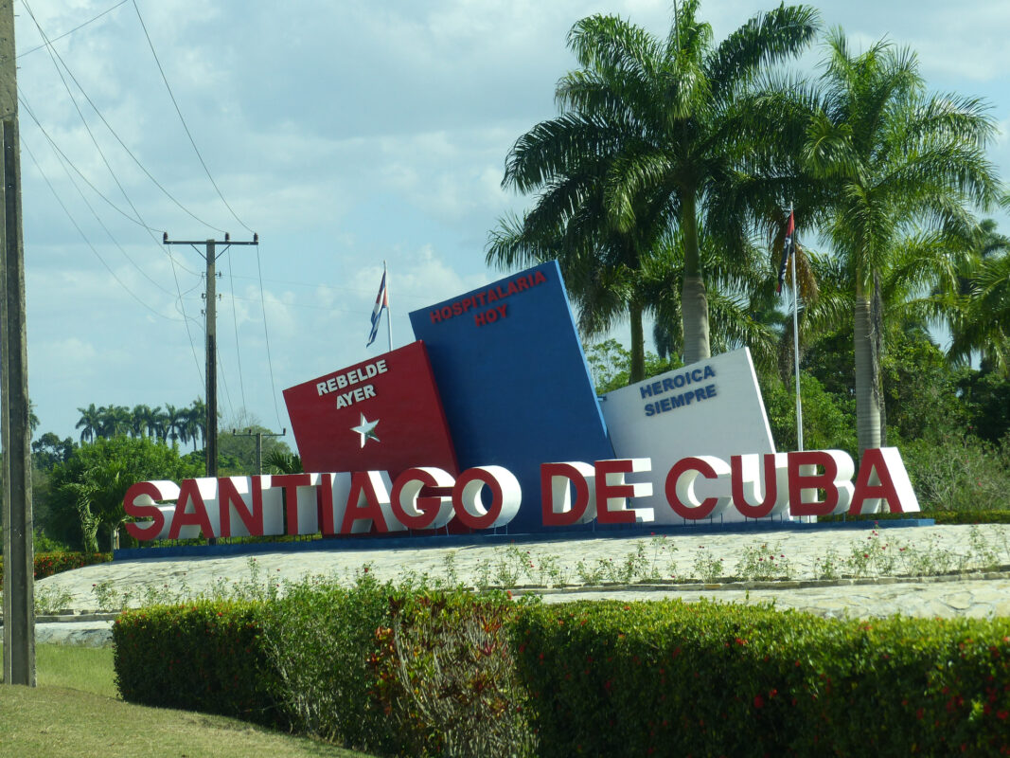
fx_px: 4434
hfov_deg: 13.0
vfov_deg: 9.8
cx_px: 505
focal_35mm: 152
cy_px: 379
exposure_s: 1/160
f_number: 4
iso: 100
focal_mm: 27.4
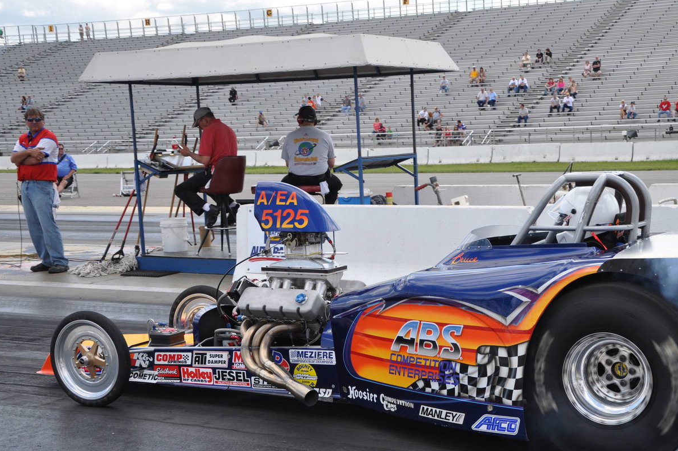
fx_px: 1129
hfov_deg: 33.2
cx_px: 436
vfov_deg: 22.5
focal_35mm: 60
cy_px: 294
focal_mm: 30
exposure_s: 1/1250
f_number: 5
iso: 400
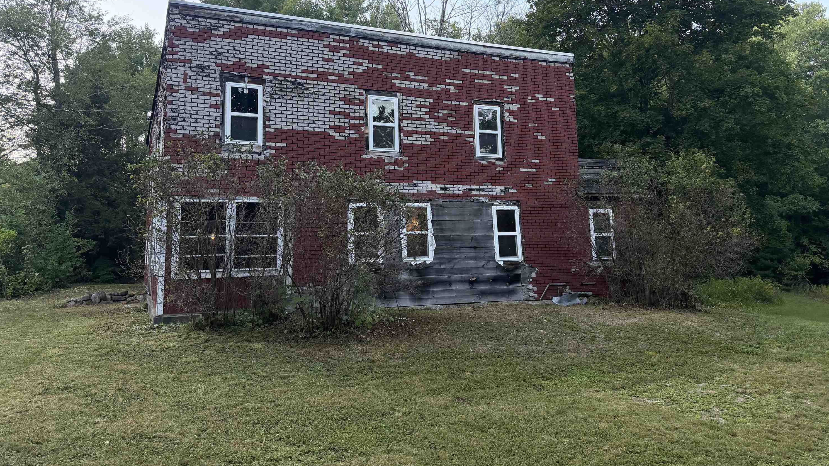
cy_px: 161
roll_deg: +1.1
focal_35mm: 27
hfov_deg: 69.8
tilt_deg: +7.8
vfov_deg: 42.4
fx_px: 593
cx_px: 403
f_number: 1.78
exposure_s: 1/228
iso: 200
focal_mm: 6.76
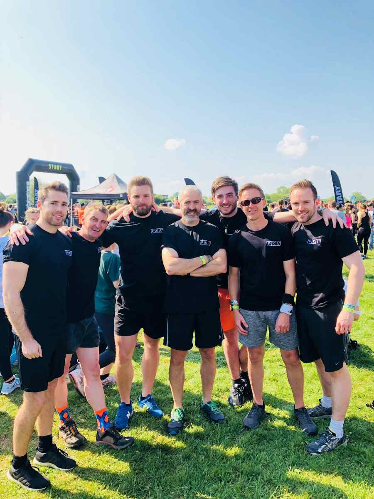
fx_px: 403
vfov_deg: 63.4
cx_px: 187
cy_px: 250
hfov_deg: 49.7
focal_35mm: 28
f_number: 1.8
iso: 20
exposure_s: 1/298
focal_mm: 3.99
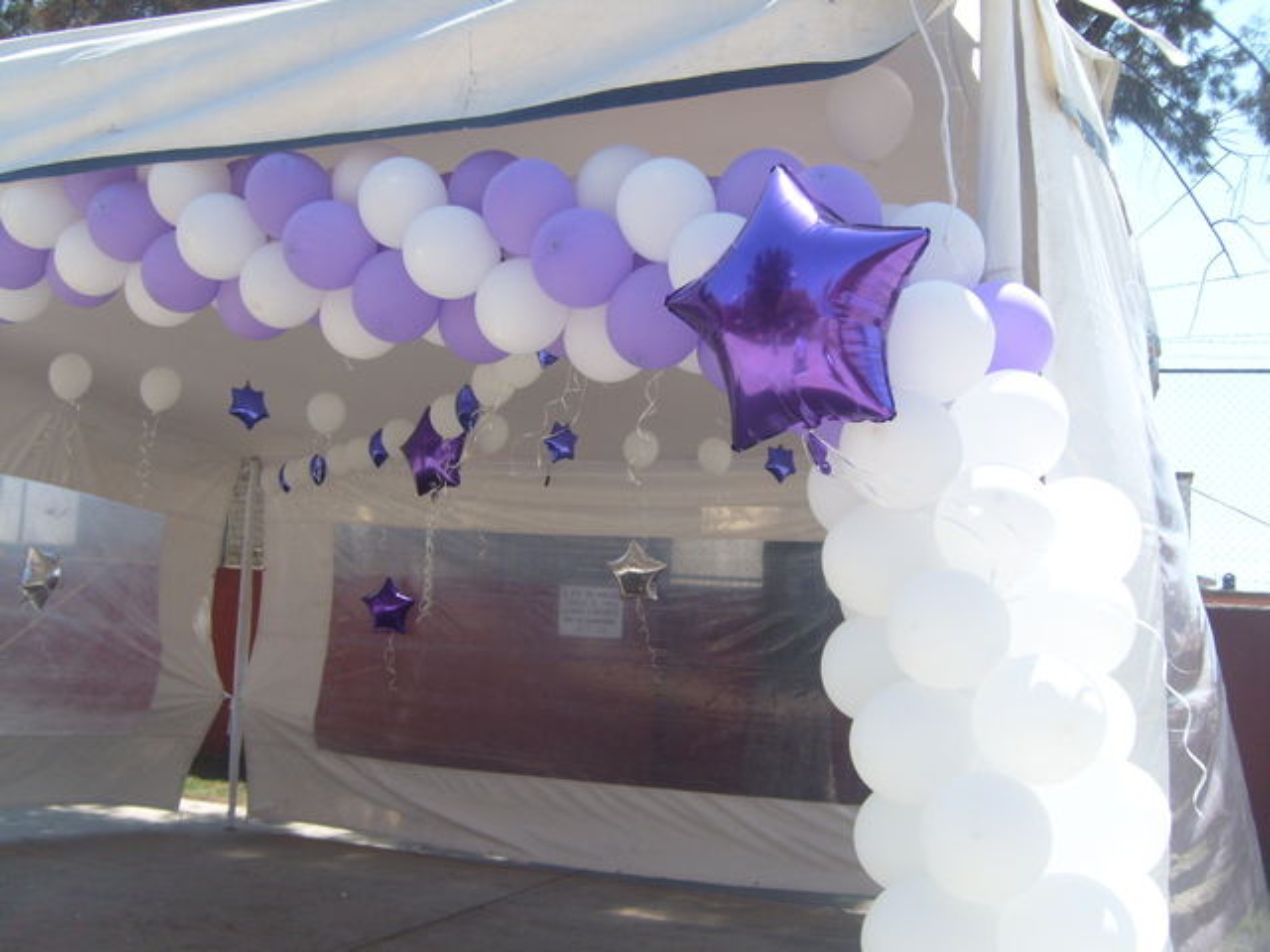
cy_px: 476
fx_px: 1284
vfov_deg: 40.7
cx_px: 635
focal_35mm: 35
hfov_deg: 52.6
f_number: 2.8
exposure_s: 1/750
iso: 80
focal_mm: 5.8
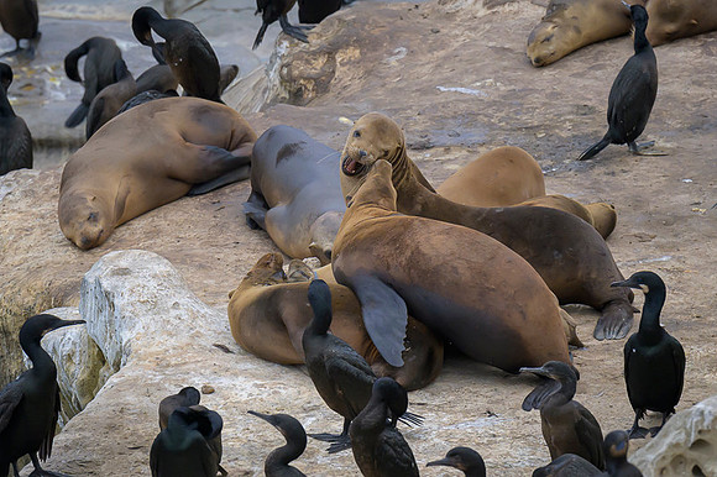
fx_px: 7371
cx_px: 394
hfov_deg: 5.6
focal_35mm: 370
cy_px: 263
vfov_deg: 3.7
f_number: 5.6
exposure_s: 1/500
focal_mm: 200
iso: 1600
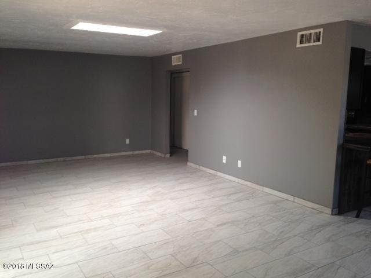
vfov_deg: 42.9
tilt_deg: -7.7
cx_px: 186
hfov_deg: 55.4
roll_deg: -0.7
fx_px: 354
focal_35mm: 33
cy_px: 139
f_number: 2.4
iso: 50
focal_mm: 4.12
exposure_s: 1/40
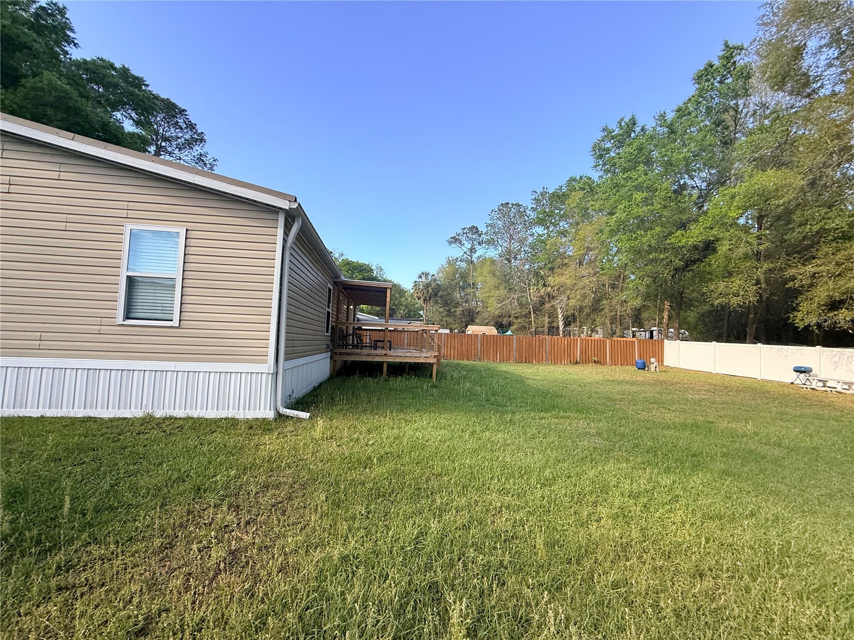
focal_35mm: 14
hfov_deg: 102.1
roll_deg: -1.9
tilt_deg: +1.8
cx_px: 427
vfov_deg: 85.7
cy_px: 320
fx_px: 345
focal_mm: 2.22
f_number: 2.2
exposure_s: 1/357
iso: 50
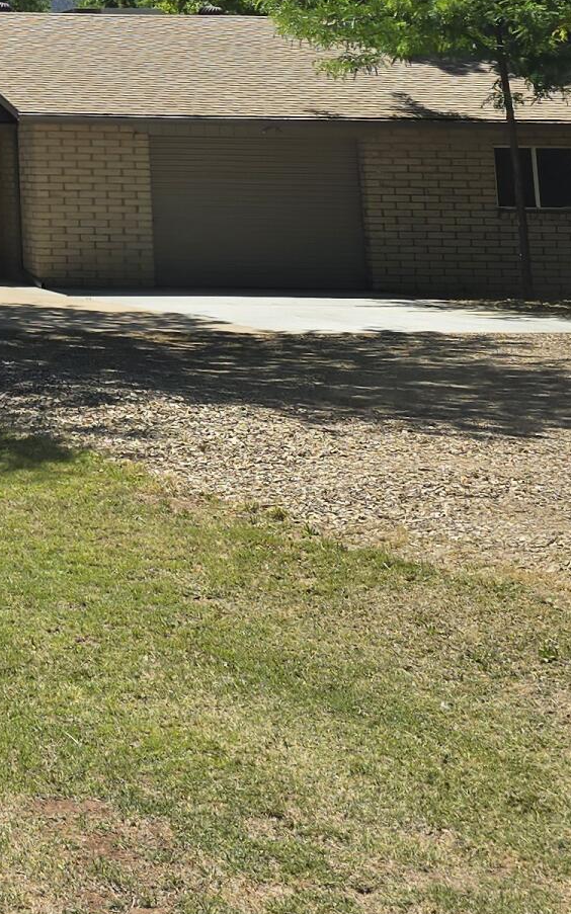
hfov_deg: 14.2
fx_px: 2018
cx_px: -466
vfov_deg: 23.3
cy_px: -187
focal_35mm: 81
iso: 12
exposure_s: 1/1013
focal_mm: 6.3
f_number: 1.7
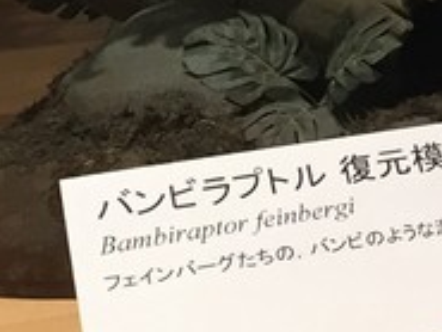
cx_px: 853
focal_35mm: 188
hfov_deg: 9.8
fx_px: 2402
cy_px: -227
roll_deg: +0.6
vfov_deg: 7.7
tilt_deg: -7.8
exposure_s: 1/33
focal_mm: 4.15
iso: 40
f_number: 2.2
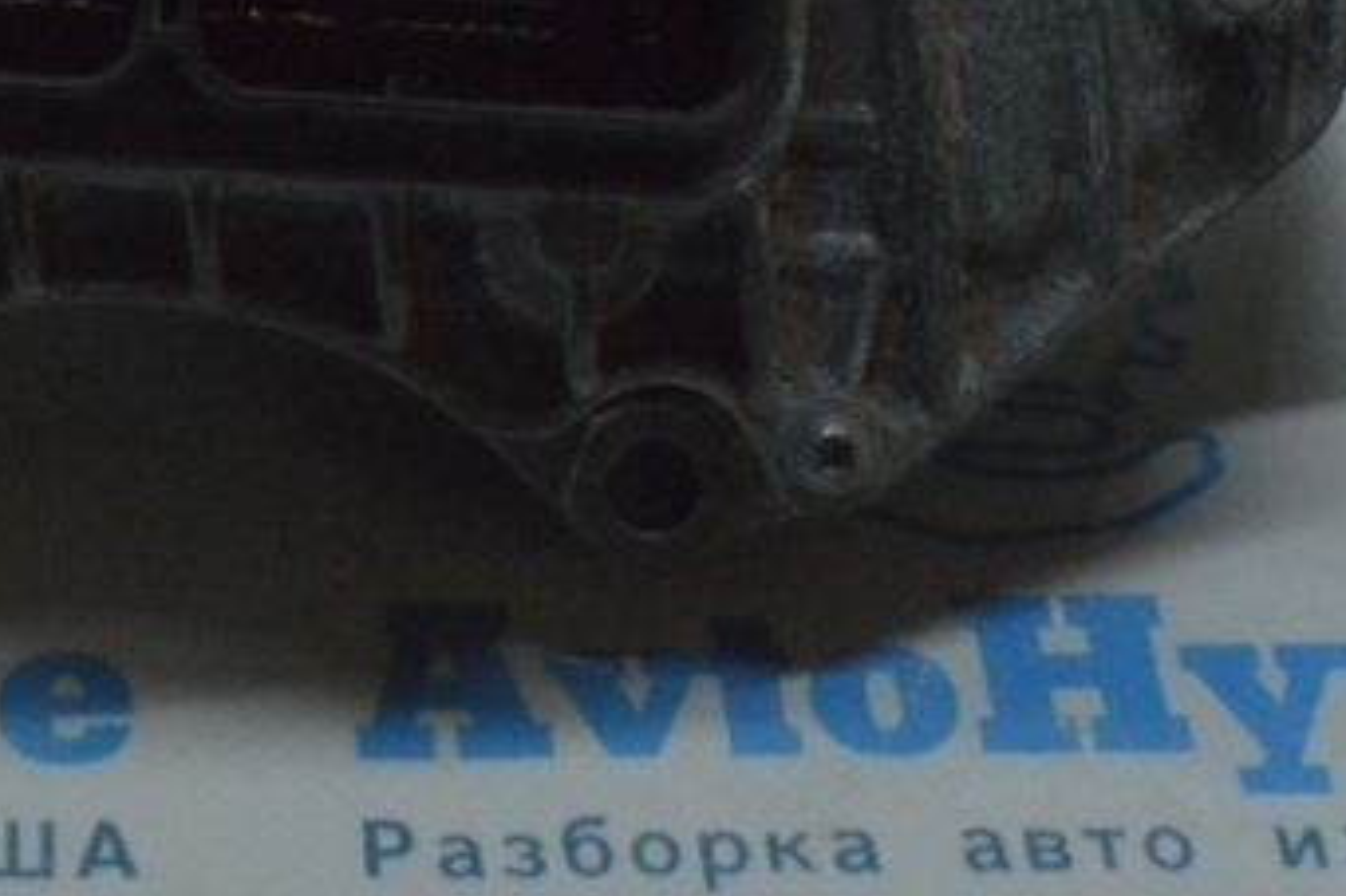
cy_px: -187
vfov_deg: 10.0
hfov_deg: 14.9
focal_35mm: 135
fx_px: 5045
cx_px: -24
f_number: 29
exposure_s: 1/50
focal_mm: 30
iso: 5000
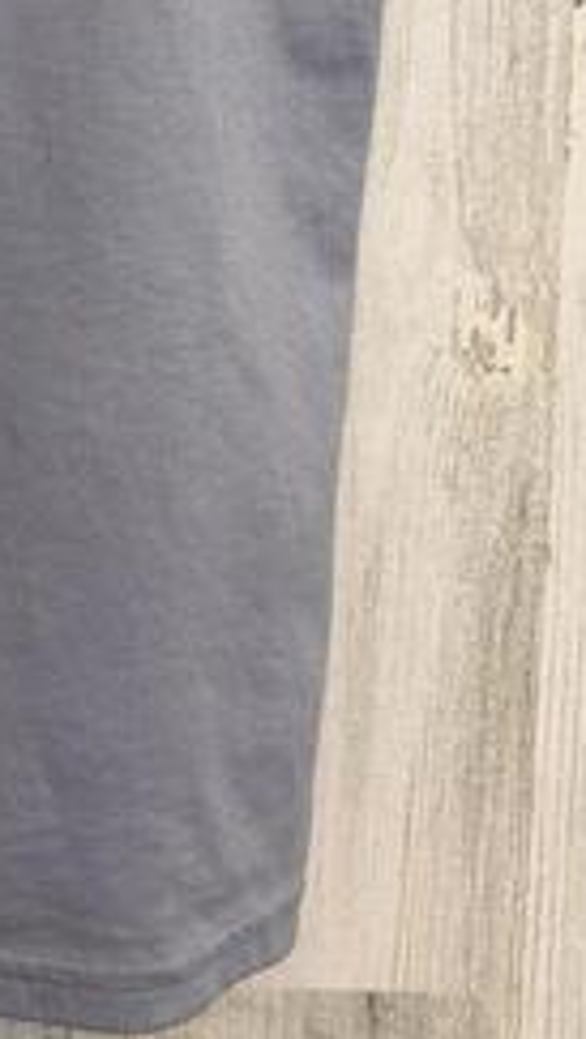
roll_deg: -0.2
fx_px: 2178
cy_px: -118
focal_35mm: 79
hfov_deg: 14.7
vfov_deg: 24.9
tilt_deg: -3.9
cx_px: -173
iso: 160
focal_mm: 6.76
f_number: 1.78
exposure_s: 1/60
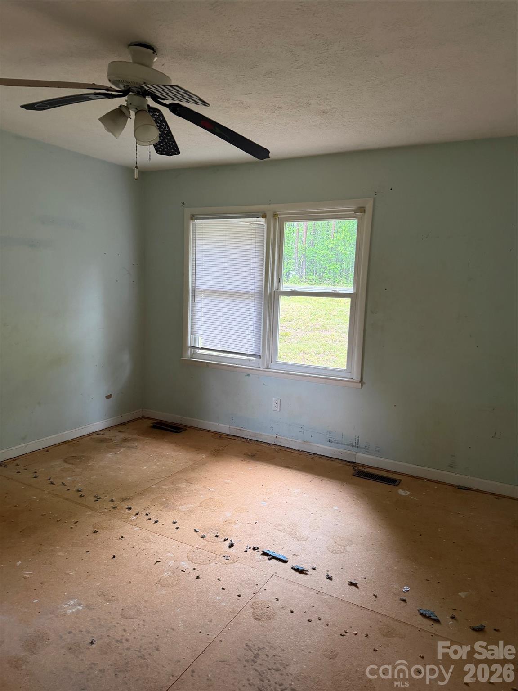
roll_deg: -1.4
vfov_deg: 71.6
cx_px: 259
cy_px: 346
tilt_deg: -7.2
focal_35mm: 24
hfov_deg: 56.8
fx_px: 479
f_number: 1.78
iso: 250
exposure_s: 1/60
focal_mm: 6.76
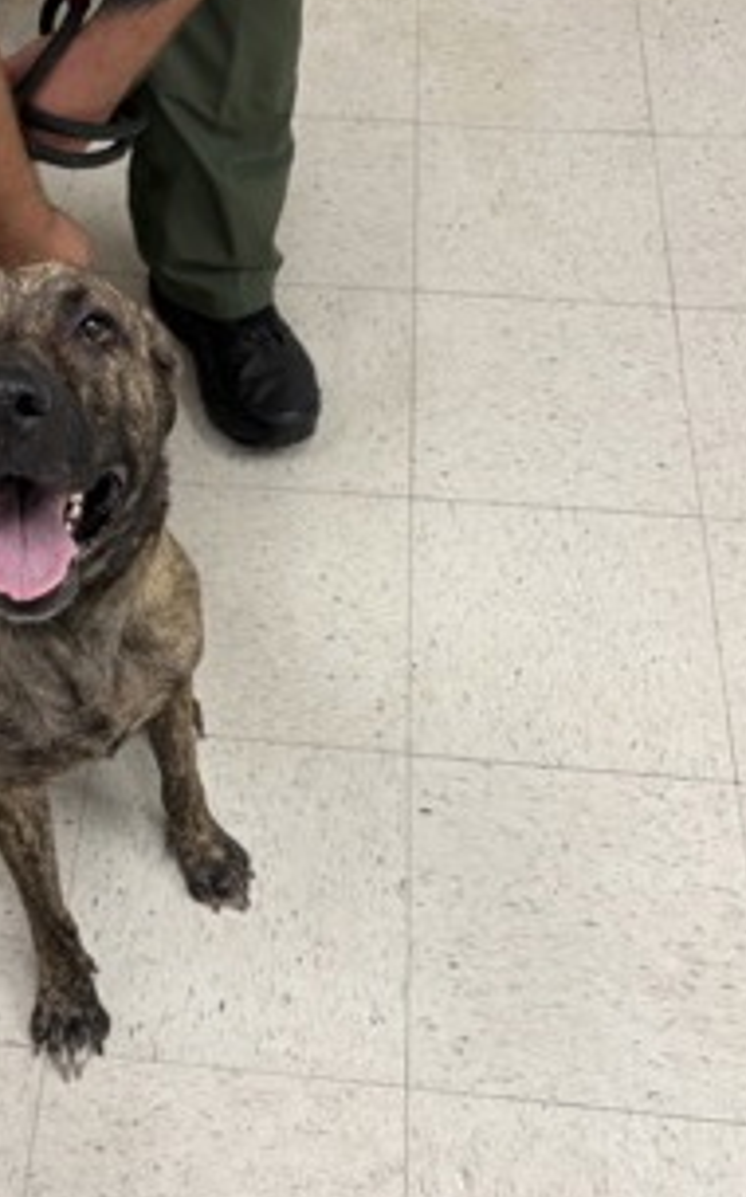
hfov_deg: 32.8
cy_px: 604
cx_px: 171
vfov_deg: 51.6
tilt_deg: -57.7
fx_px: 1239
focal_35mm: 38
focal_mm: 5.96
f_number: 1.6
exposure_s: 1/60
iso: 80
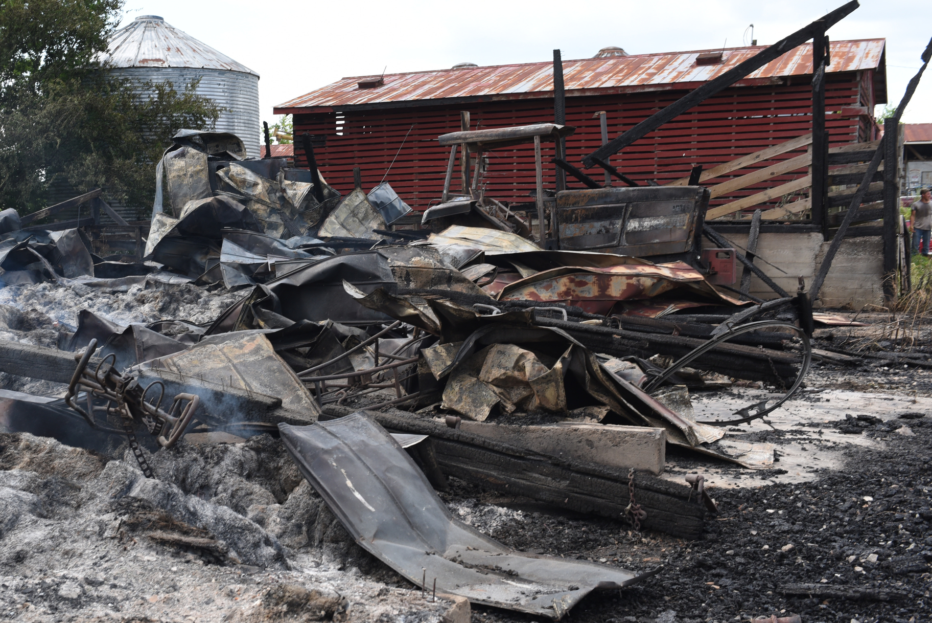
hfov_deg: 39.2
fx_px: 1295
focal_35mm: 50
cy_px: 341
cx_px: 324
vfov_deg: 27.0
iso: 250
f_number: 8
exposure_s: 1/250
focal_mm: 38
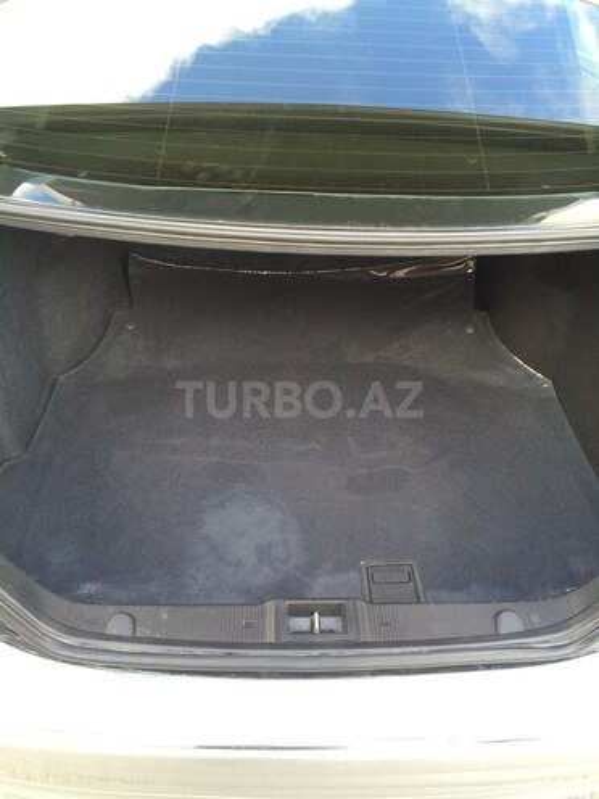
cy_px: 400
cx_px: 300
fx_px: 669
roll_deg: +0.1
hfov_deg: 48.2
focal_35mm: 29
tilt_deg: -42.3
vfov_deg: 61.7
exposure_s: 1/100
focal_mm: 4.15
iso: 64
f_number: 2.2
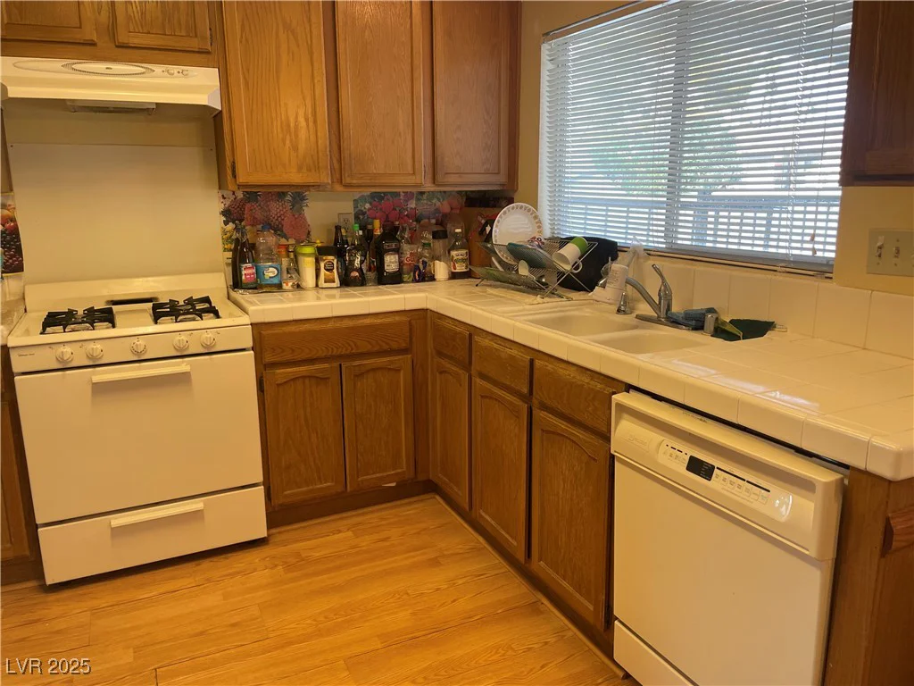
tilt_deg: -12.6
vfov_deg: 53.1
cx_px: 457
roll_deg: +0.8
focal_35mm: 26
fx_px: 687
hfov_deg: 67.3
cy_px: 343
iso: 64
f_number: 1.6
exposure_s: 1/60
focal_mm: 4.2
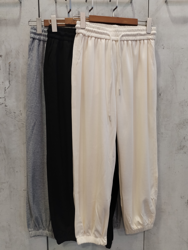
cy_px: 125
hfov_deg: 48.2
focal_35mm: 29
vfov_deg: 61.7
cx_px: 94
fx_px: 210
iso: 564
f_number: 1.8
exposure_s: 1/33.3
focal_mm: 4.75
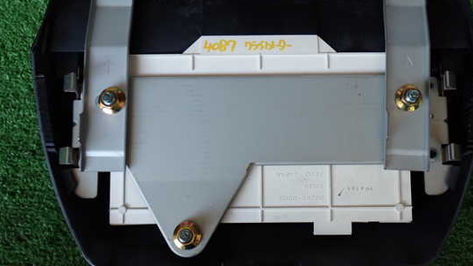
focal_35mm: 44
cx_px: 263
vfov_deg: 27.1
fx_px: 552
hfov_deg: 46.3
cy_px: 133
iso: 200
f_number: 2.5
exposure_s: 1/60
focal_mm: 6.37
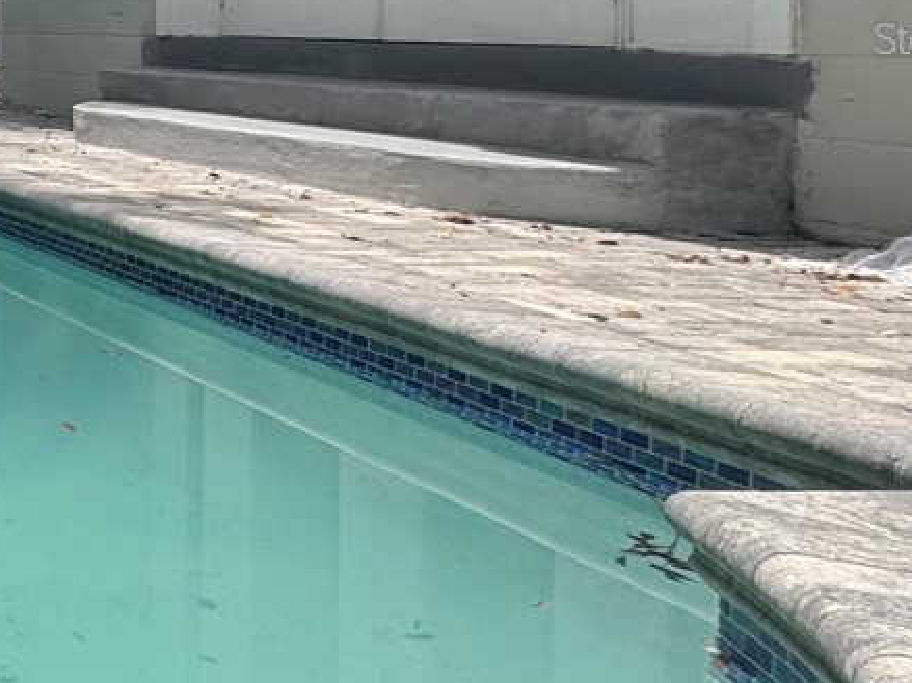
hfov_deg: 24.4
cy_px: 37
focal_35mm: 51
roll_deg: +0.4
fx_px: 1343
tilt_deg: +0.0
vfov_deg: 27.3
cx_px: -592
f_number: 2.2
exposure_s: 1/1126
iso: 50
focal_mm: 2.22
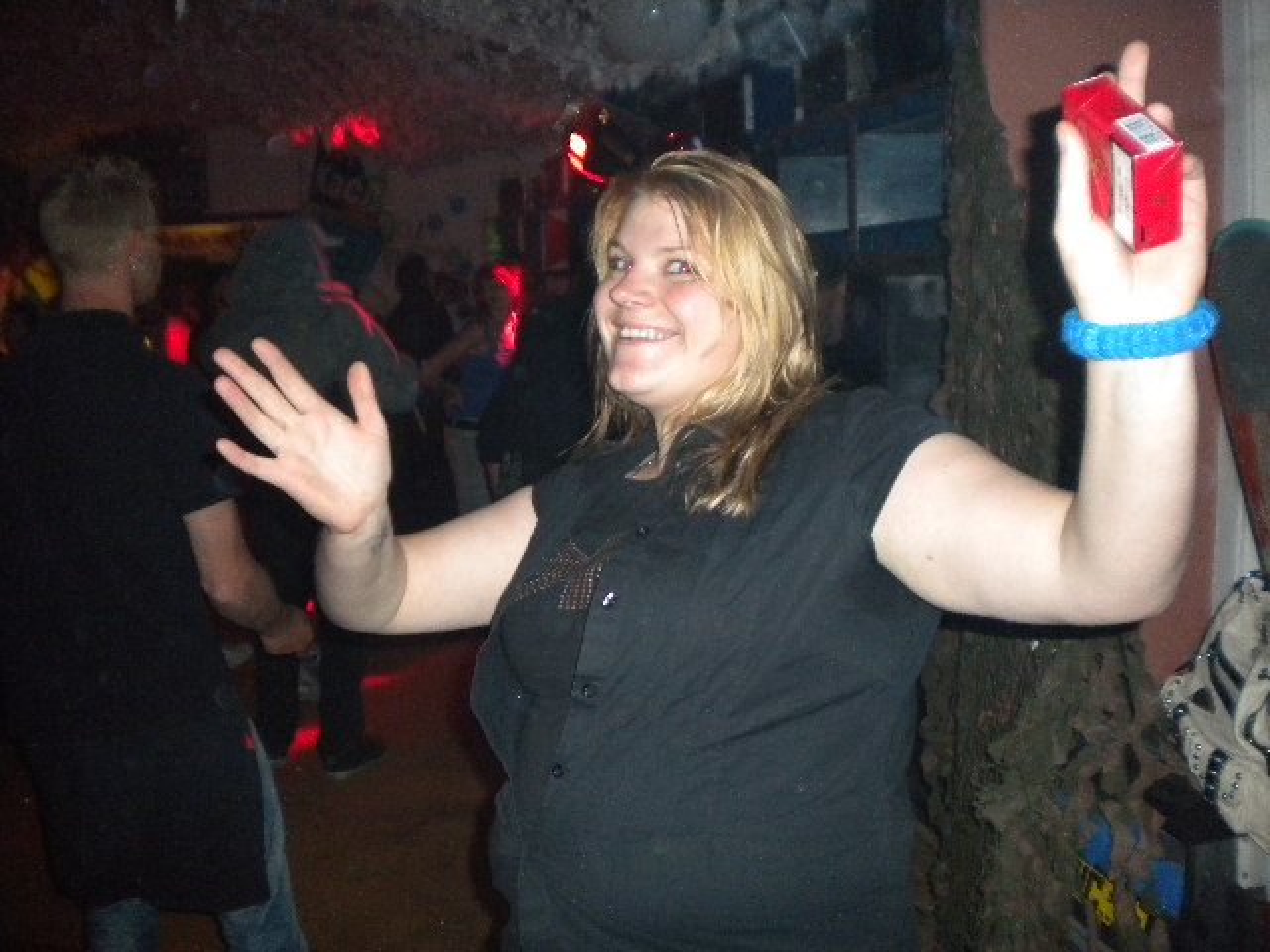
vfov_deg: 40.7
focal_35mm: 35
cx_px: 635
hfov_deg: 52.6
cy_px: 476
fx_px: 1284
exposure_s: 1/8
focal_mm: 6.3
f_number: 3.1
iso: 400
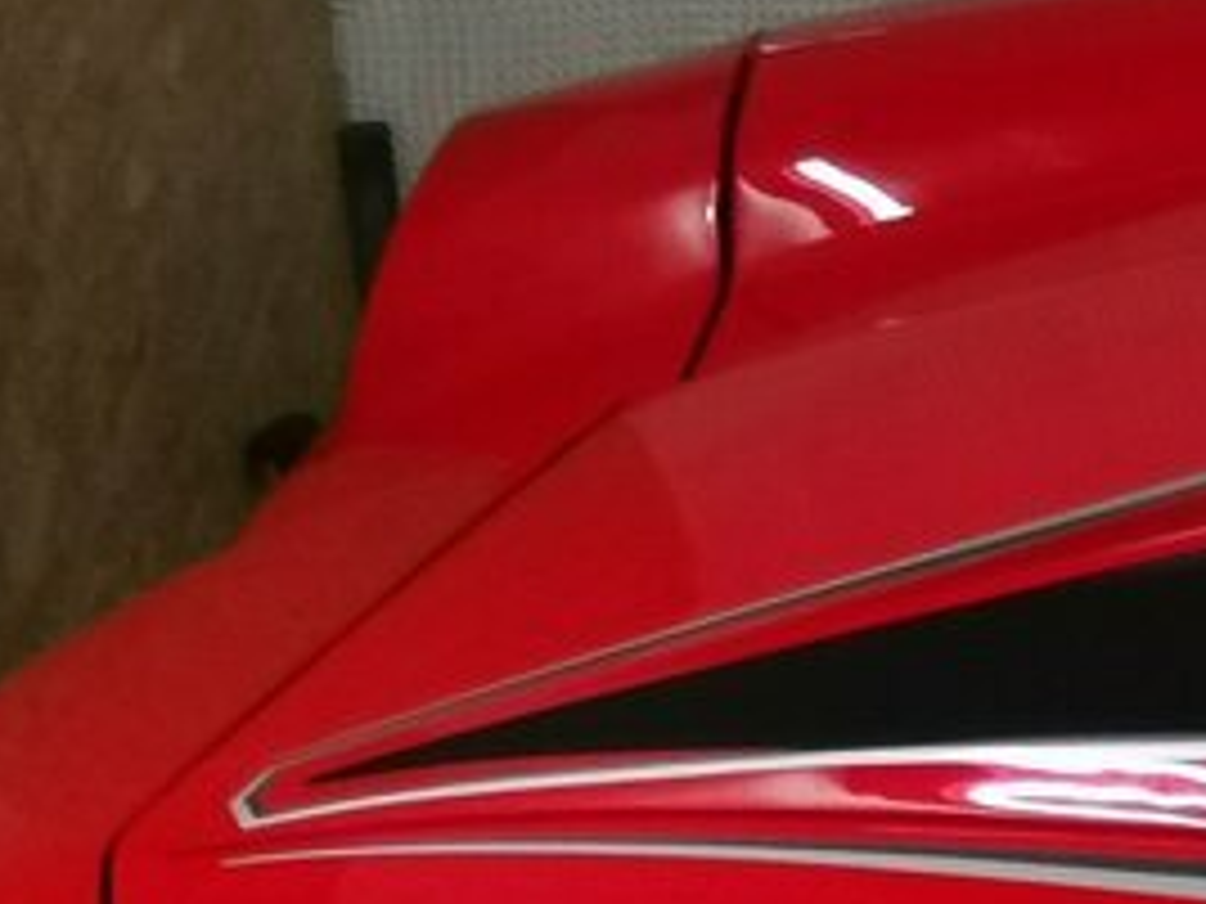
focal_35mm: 148
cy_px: 175
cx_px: 1786
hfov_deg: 12.7
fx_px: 5156
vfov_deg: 10.0
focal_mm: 5.58
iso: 250
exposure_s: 1/50
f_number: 1.8
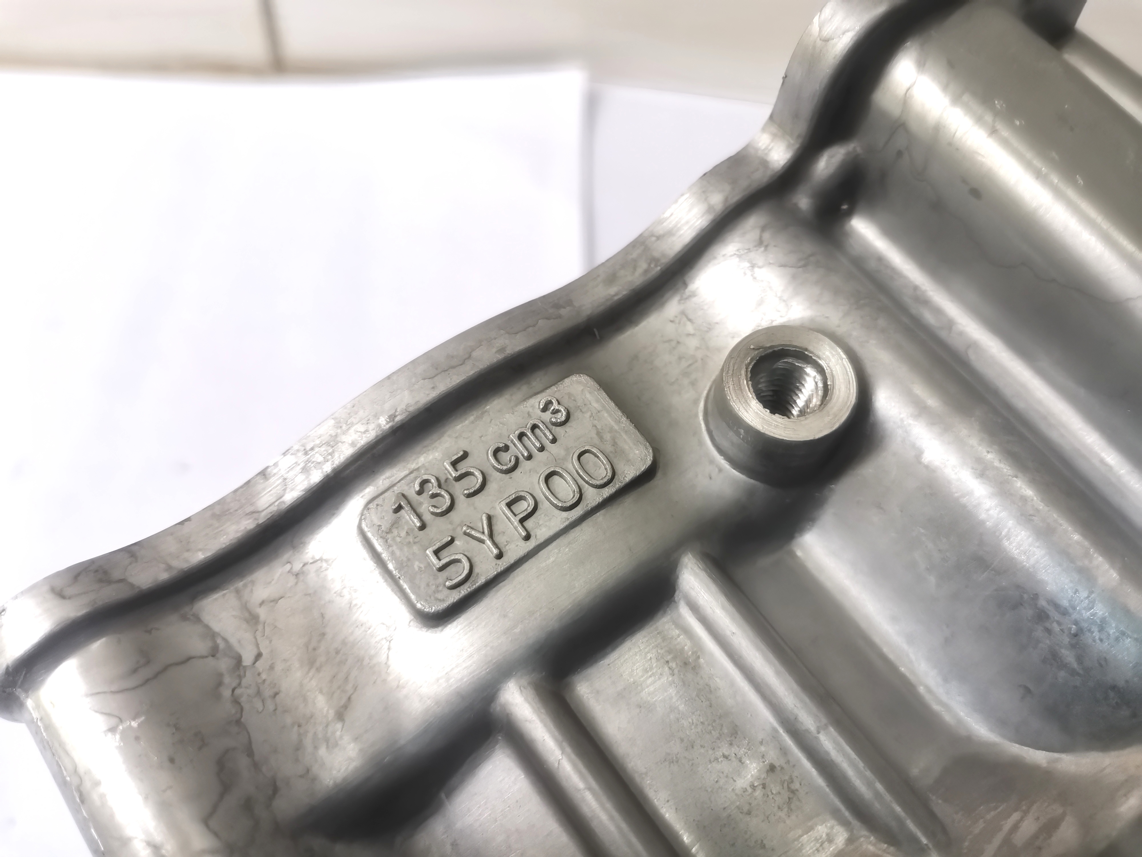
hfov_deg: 67.3
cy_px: 428
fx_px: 858
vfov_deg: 53.1
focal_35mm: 26
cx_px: 571
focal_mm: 4.75
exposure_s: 1/100
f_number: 1.8
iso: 200
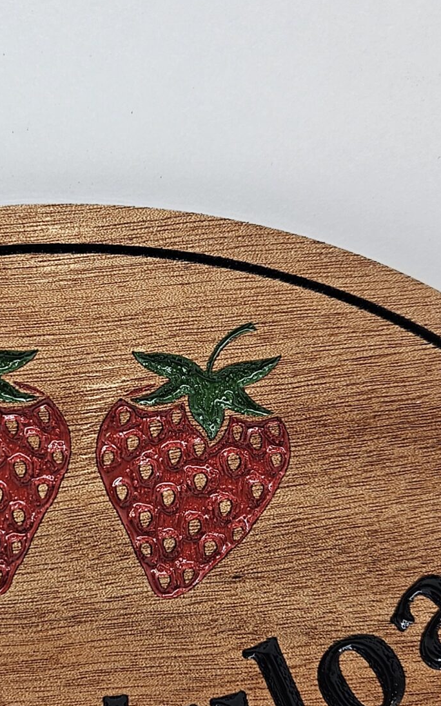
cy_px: 447
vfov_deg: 35.5
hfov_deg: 22.3
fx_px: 1097
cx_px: 60
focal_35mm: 57
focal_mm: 5.4
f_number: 1.8
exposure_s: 1/123
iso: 25
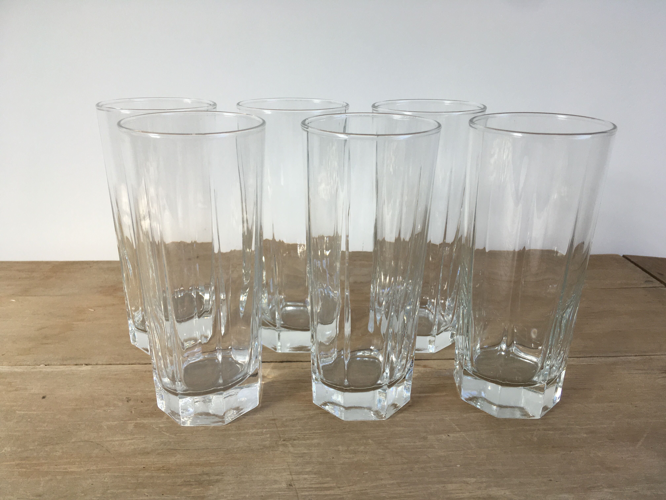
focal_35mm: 29
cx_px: 333
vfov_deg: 48.2
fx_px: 558
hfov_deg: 61.7
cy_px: 250
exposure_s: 1/100
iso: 40
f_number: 2.2
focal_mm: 4.15
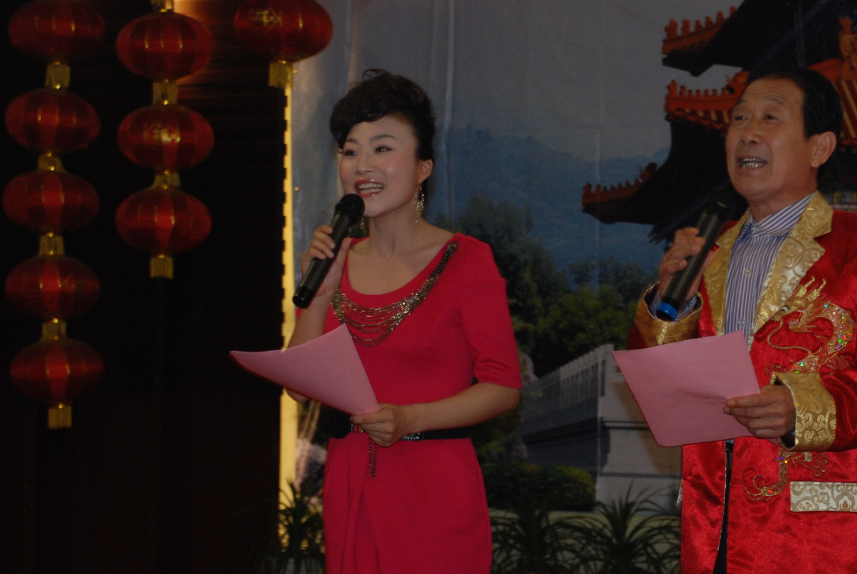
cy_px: 339
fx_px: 2884
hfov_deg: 16.9
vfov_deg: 11.4
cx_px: 515
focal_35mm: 121
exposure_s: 1/60
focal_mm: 44
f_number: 4.8
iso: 320
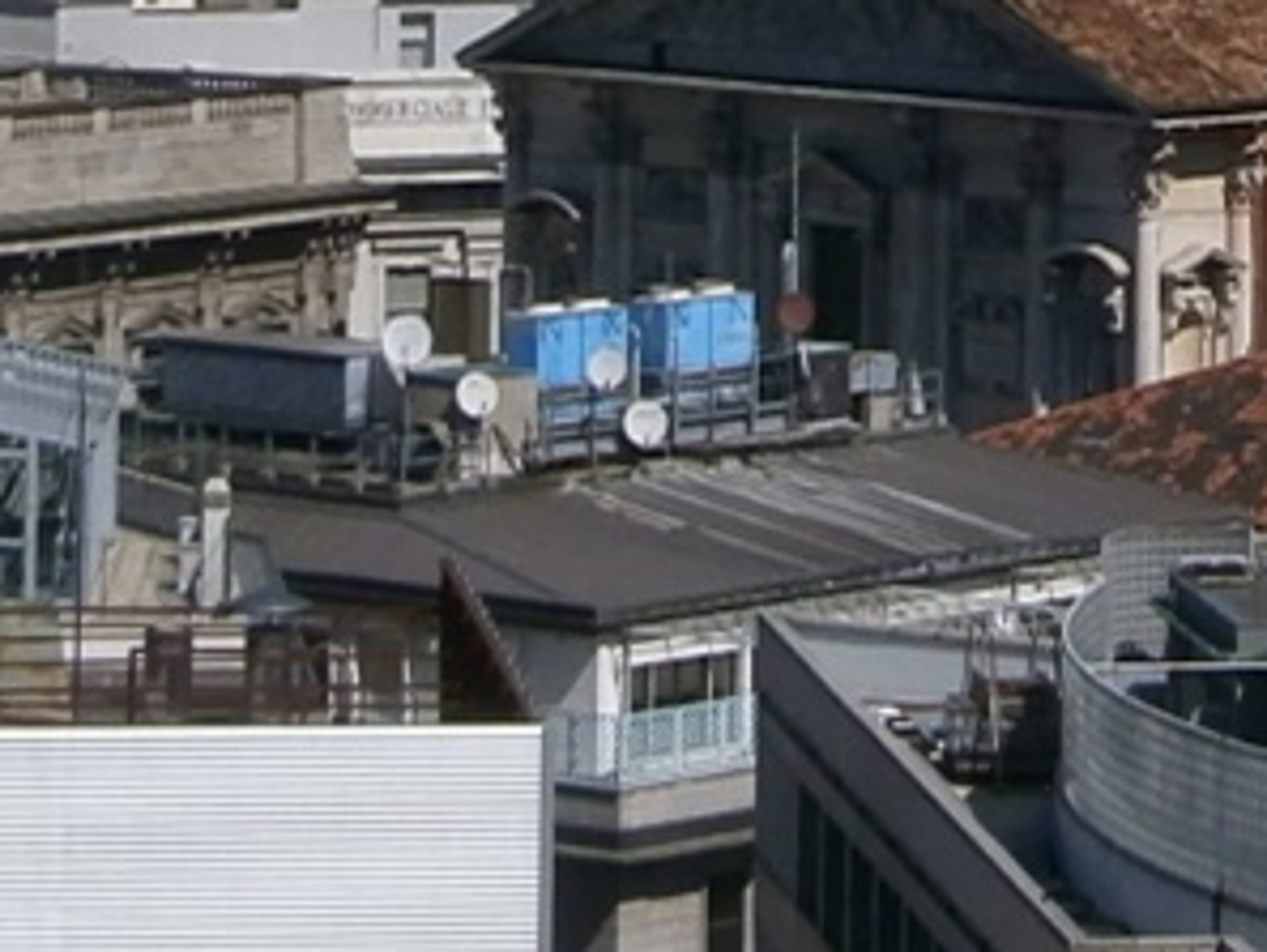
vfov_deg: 5.6
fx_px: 9410
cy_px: -1178
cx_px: 1284
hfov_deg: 7.7
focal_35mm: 257
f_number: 14
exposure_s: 1/200
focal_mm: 9.4
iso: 100
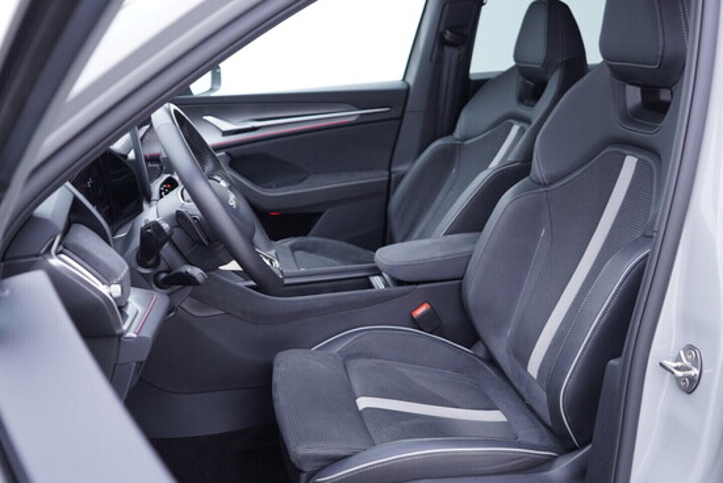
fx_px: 723
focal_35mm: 36
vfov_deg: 36.9
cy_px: 242
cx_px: 362
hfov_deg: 53.1
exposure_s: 1/40
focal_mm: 24
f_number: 2.8
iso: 250
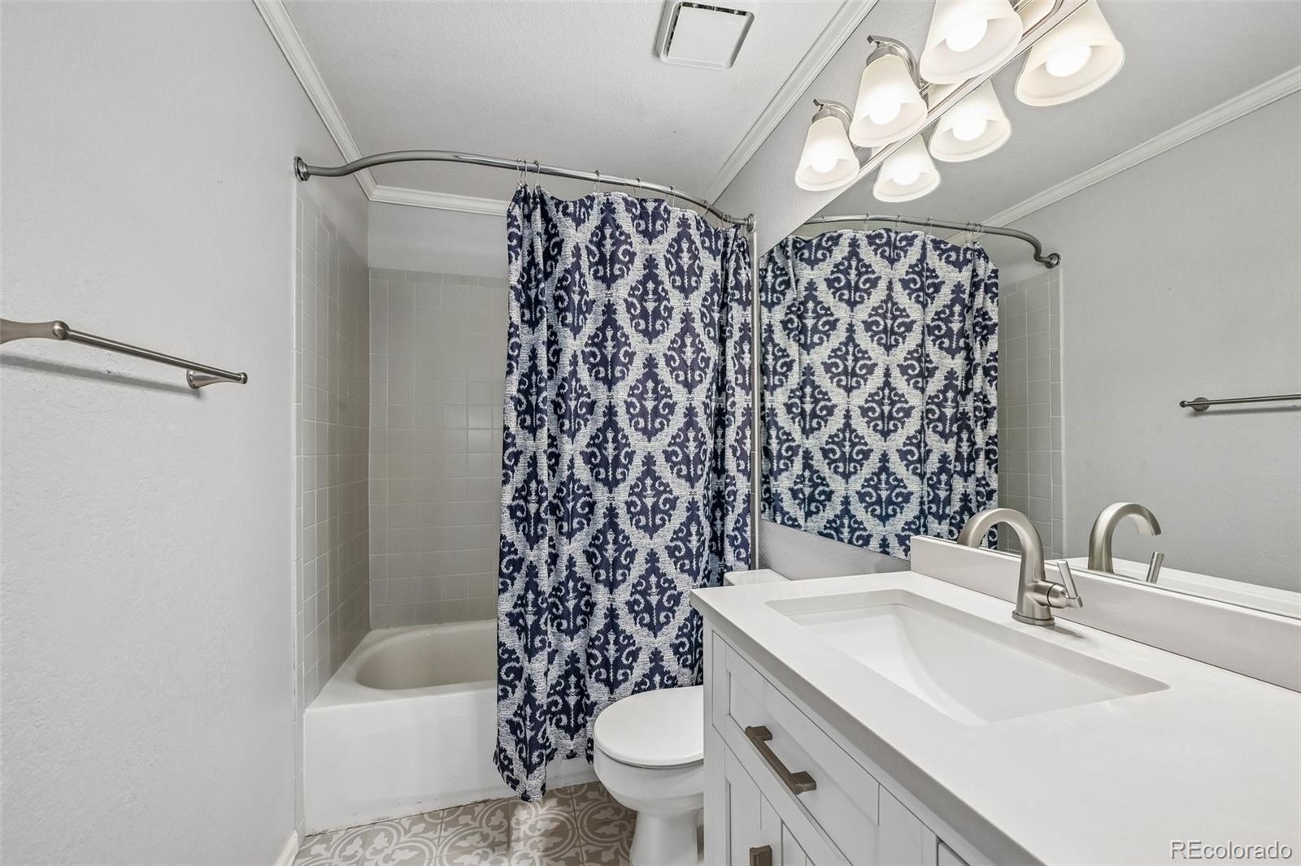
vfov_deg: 81.2
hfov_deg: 104.3
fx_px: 506
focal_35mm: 14
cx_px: 650
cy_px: 433
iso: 400
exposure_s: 1/25
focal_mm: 14
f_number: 10
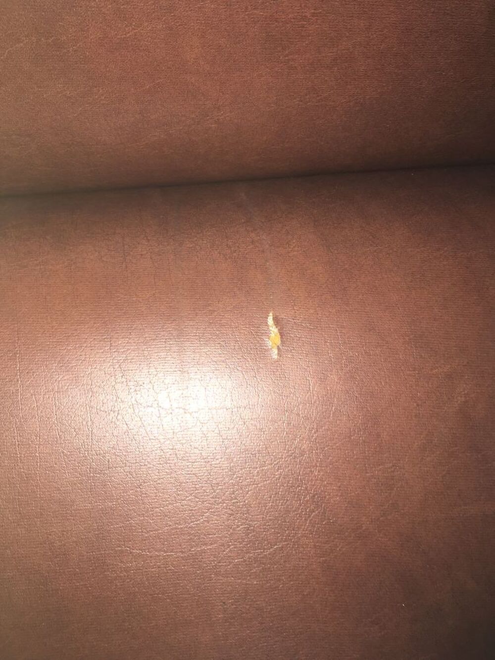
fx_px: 553
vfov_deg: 61.7
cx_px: 248
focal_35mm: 29
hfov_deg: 48.2
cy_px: 330
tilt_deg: -74.9
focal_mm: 4.15
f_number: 2.2
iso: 25
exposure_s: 1/20
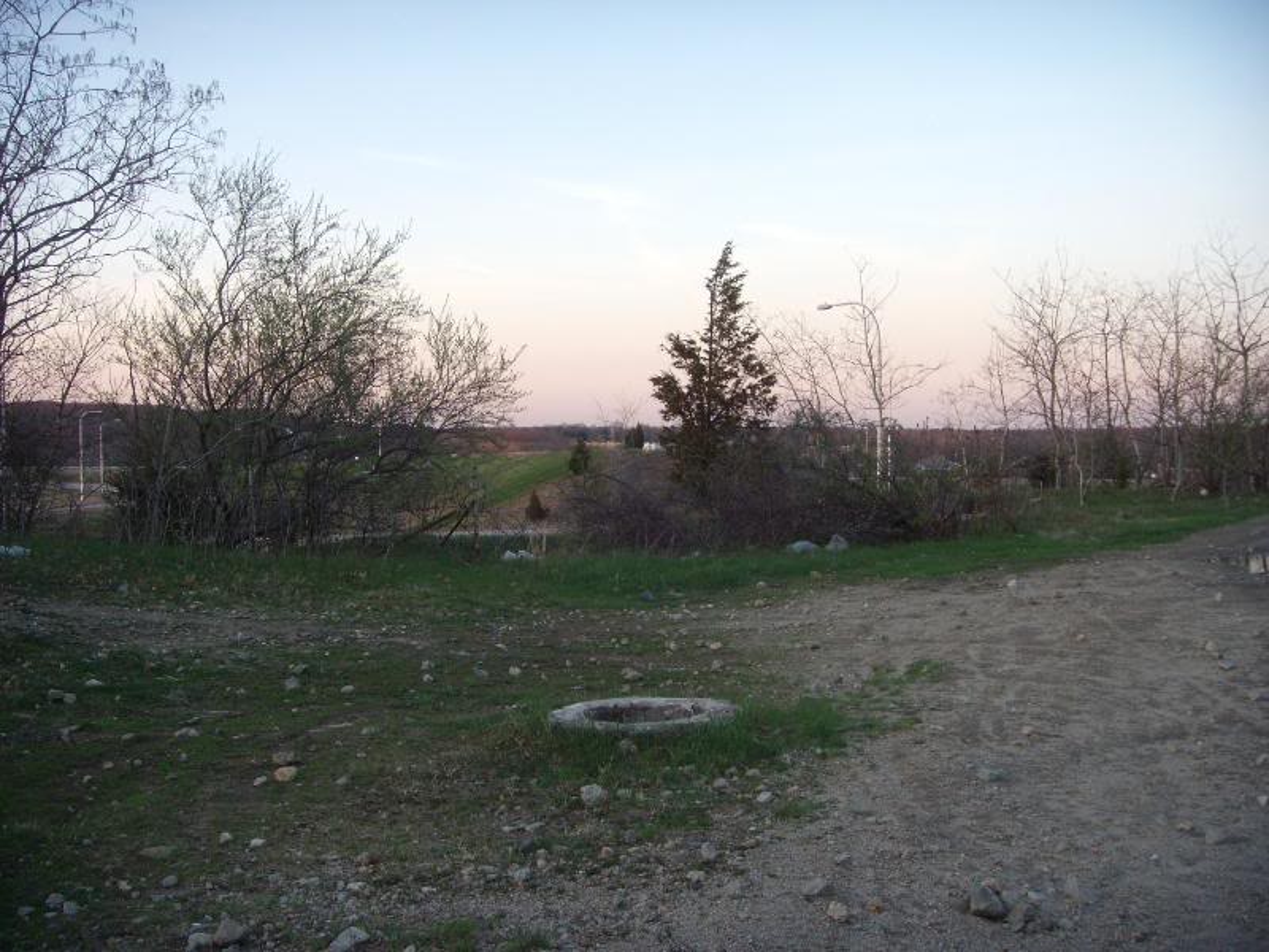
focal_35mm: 38
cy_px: 476
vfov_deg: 37.7
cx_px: 634
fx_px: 1393
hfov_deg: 49.0
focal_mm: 6.4
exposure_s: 1/50
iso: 64
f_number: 3.5
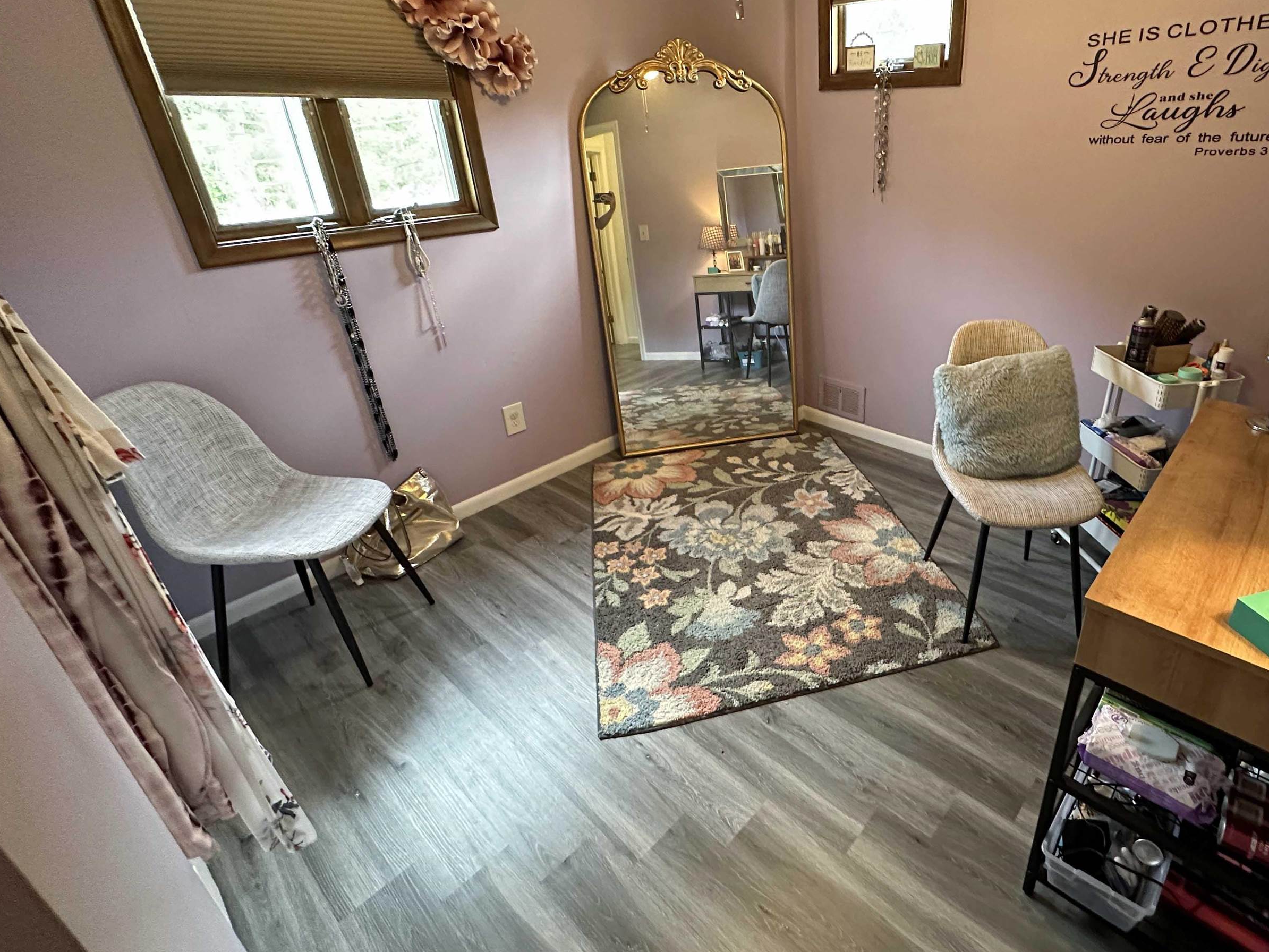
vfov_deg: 71.4
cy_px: 422
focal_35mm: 18
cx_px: 785
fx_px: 660
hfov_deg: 86.2
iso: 500
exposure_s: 1/60
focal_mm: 2.22
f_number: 2.2
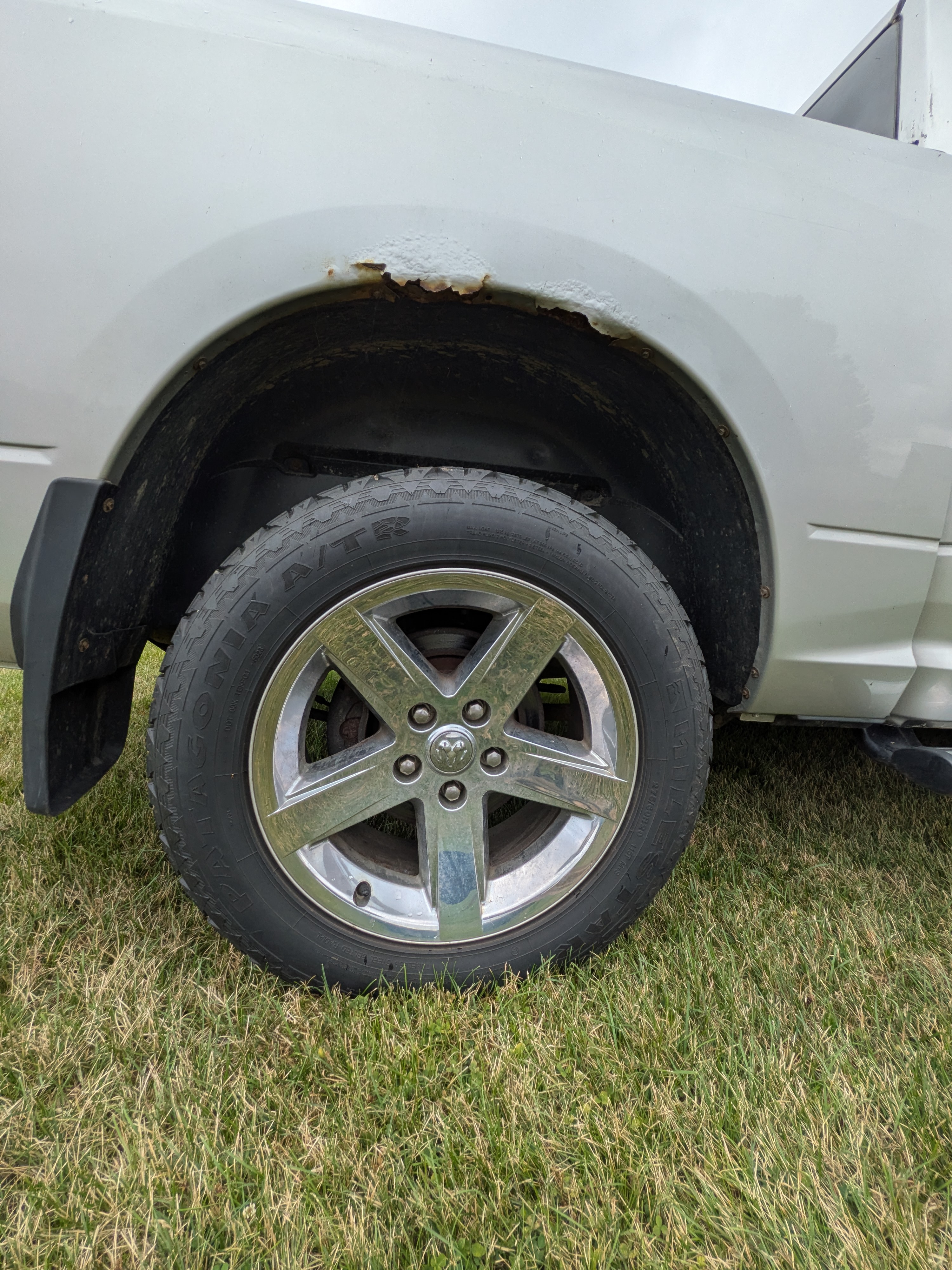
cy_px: 635
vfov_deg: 102.1
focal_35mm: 14
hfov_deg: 85.7
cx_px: 476
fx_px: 513
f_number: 2.2
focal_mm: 1.85
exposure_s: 1/450
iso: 47
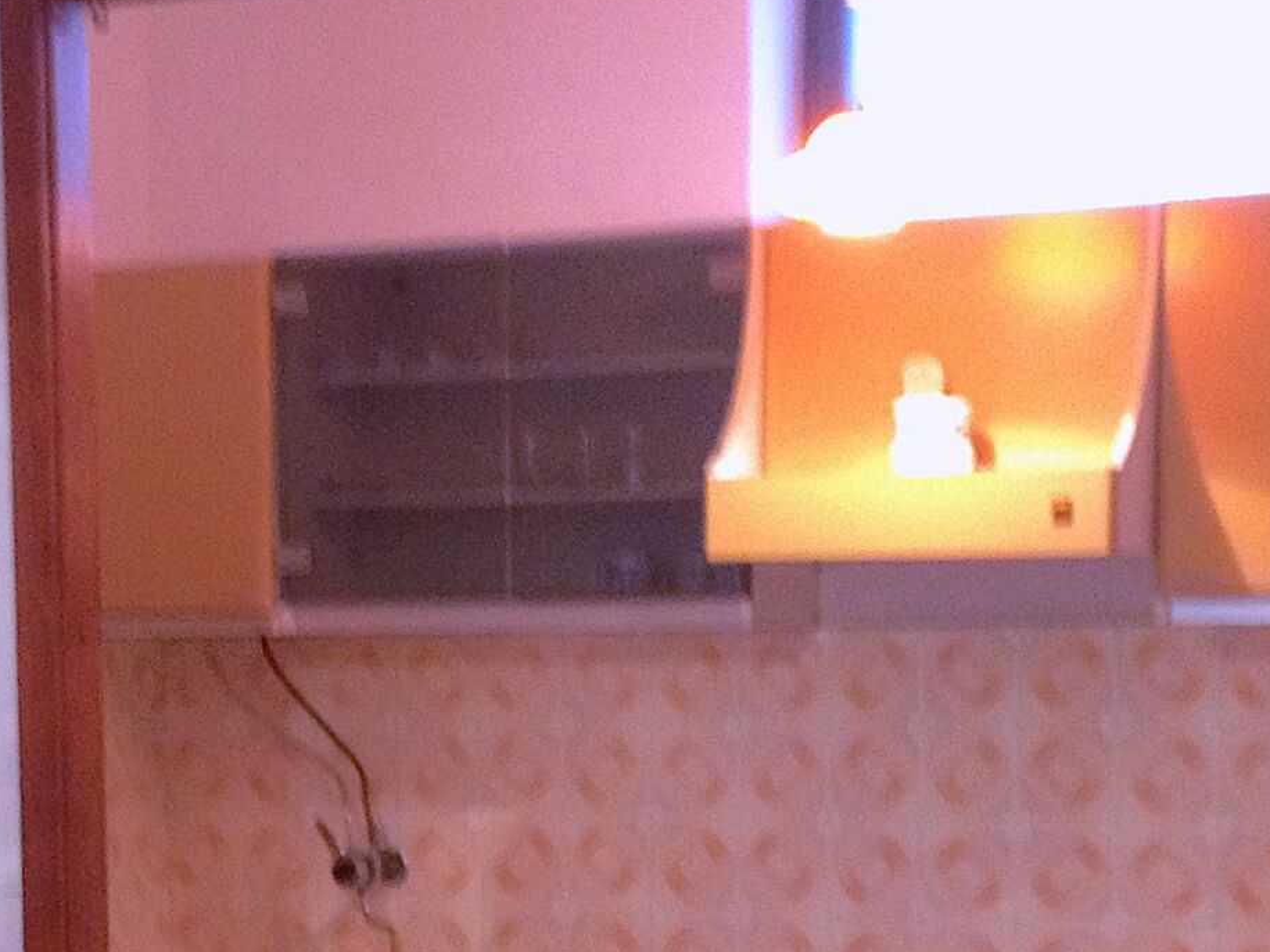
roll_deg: +0.5
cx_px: 384
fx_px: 3926
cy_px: 948
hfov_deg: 18.3
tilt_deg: -7.6
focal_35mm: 107
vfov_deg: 13.6
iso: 200
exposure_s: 1/20
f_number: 2.4
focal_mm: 4.28
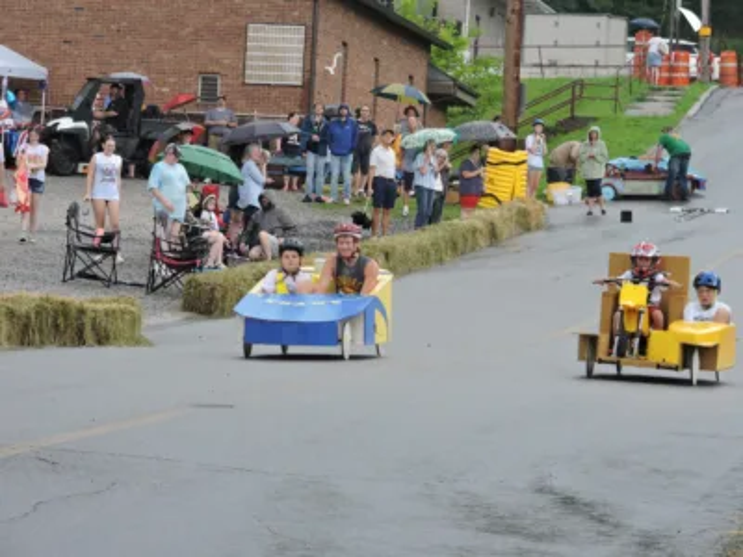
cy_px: 278
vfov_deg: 8.7
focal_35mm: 170
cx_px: 372
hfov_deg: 11.6
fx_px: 3649
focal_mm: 30.3
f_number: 4.5
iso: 400
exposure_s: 1/100
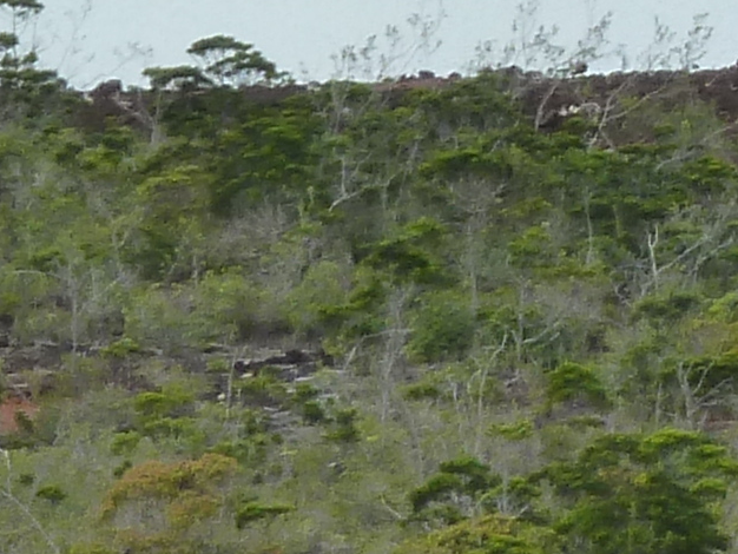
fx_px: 15121
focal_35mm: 709
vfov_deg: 2.1
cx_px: 1813
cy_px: -520
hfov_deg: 2.8
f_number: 4.4
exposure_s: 1/250
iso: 125
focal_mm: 18.2
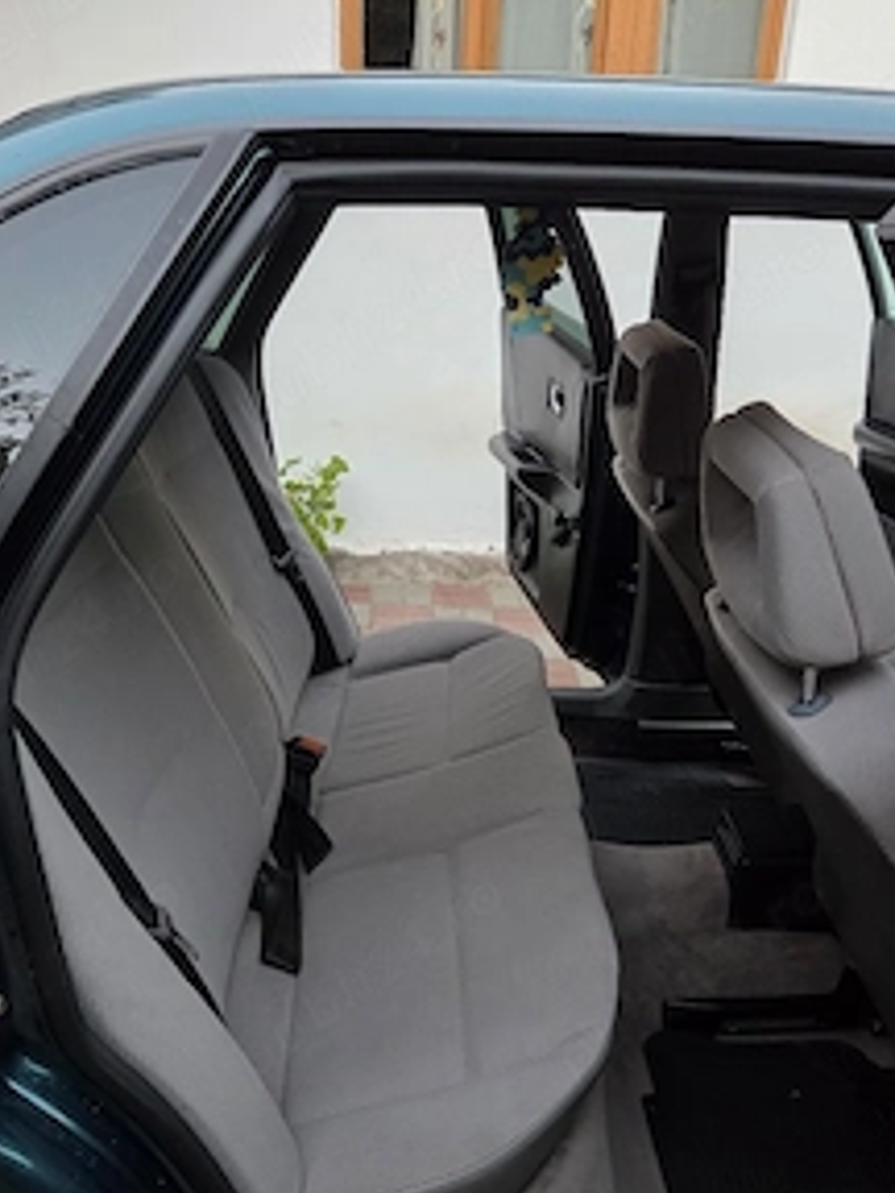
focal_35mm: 32
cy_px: 704
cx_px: 452
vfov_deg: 56.5
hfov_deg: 44.2
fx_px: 1103
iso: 800
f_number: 1.8
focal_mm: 5.4
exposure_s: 1/101
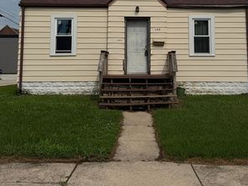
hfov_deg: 45.6
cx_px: 142
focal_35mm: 41
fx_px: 294
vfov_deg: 33.9
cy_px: 33
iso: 80
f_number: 1.78
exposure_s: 1/14286
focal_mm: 6.76
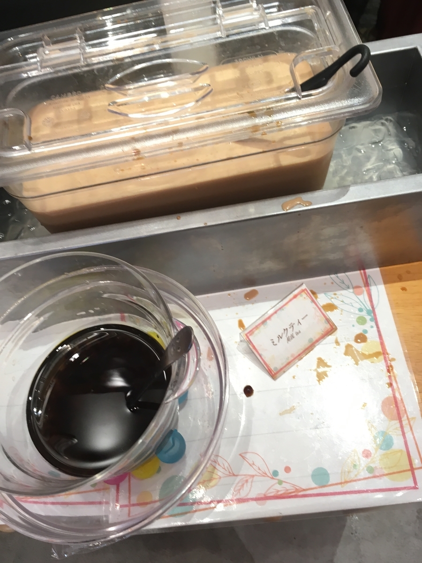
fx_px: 471
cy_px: 282
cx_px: 211
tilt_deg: -62.8
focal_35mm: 29
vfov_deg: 61.7
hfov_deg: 48.2
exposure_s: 1/30
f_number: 2.2
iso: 64
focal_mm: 4.15
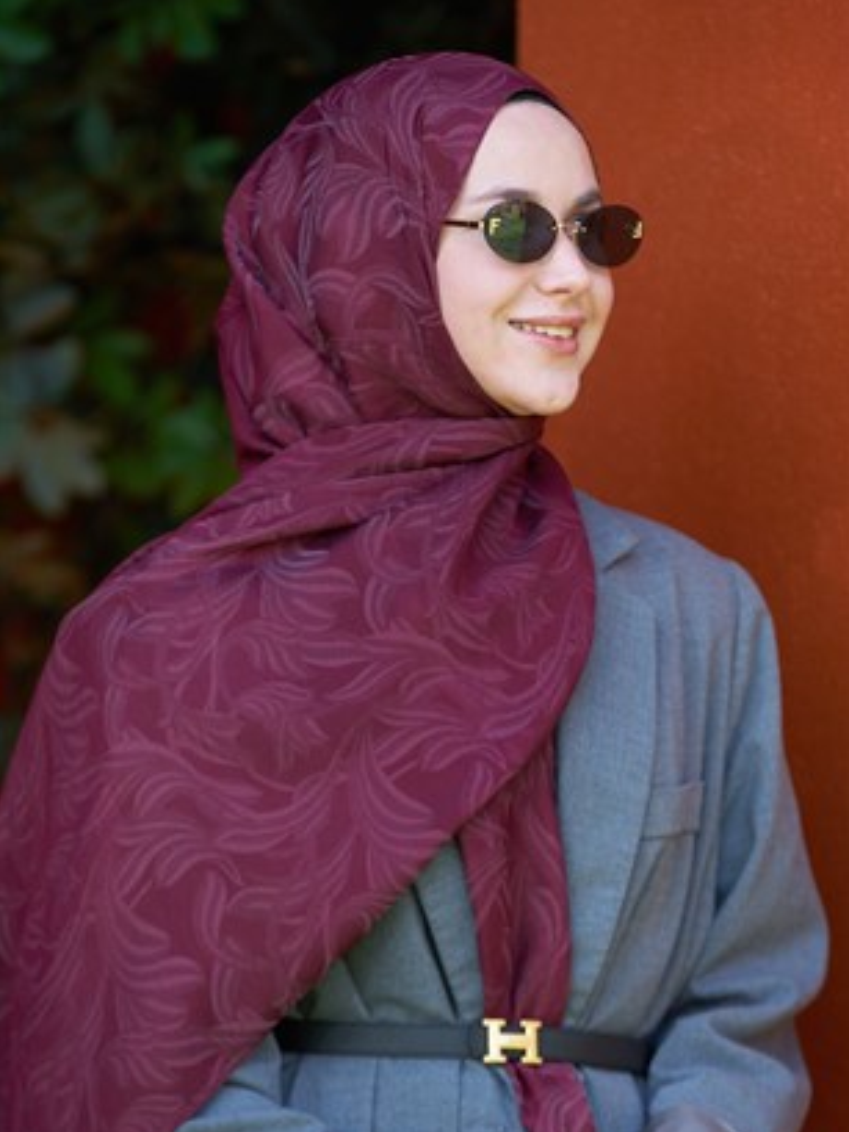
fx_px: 6243
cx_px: 426
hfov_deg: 7.8
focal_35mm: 191
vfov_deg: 10.4
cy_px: 573
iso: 200
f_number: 4
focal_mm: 175
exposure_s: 1/200
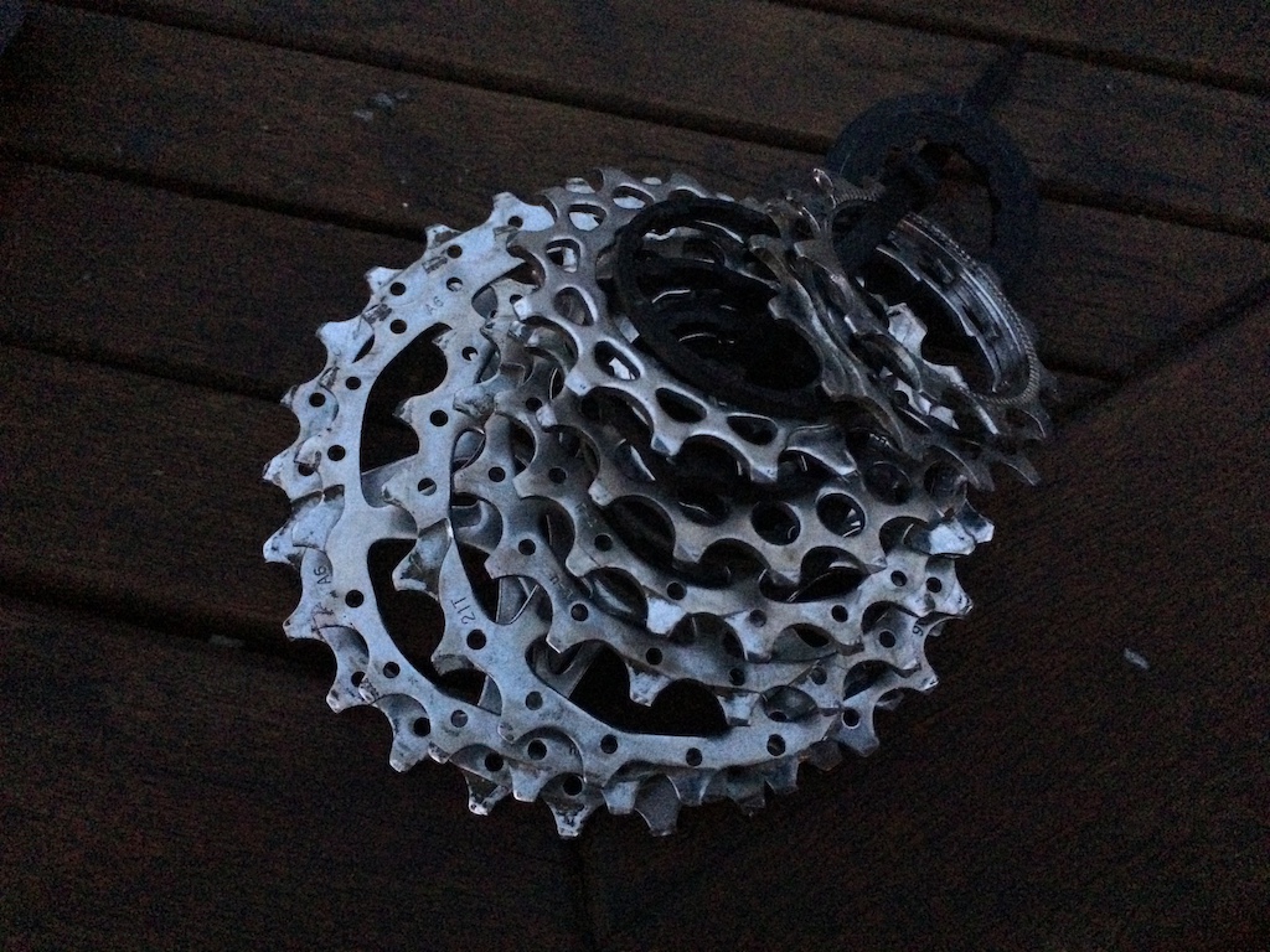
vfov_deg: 48.2
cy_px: 476
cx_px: 635
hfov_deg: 61.7
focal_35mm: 29
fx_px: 1064
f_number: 2.2
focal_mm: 4.15
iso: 1250
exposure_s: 1/15
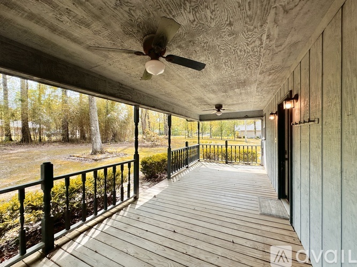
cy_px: 134
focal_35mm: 14
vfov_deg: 85.7
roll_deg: +0.1
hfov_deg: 102.1
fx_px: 144
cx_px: 178
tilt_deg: +0.0
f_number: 2.2
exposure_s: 1/350
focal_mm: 2.22
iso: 40
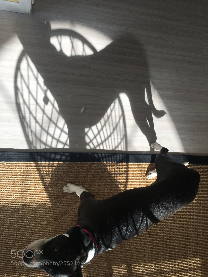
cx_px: 104
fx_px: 232
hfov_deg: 48.2
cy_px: 138
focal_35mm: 29
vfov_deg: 61.7
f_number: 2.2
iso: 25
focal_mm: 4.15
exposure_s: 1/452
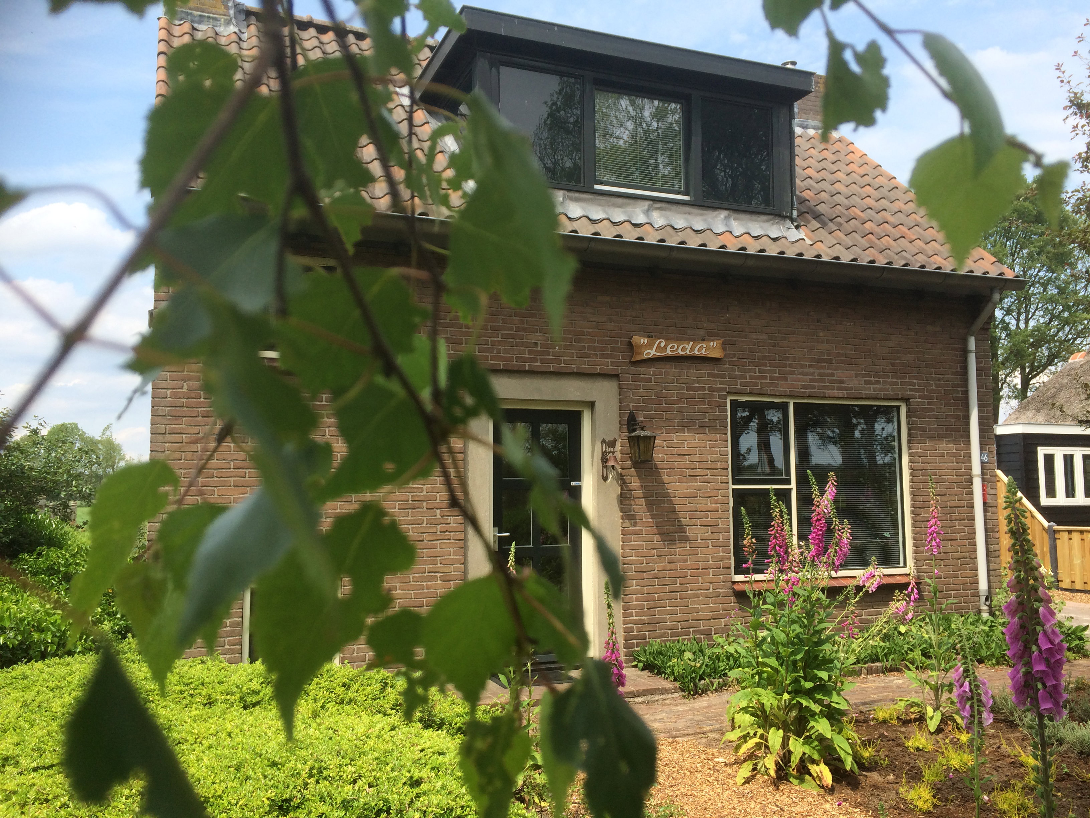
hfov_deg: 61.7
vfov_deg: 48.2
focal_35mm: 29
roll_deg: -0.7
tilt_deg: +2.9
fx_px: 913
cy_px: 409
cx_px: 545
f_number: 2.2
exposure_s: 1/912
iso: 32
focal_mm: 4.15
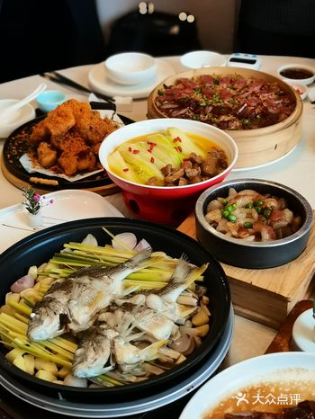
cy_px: 210
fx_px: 558
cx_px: 158
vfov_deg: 41.2
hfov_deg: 31.5
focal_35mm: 46
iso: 160
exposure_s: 1/100
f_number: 1.4
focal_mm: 4.94
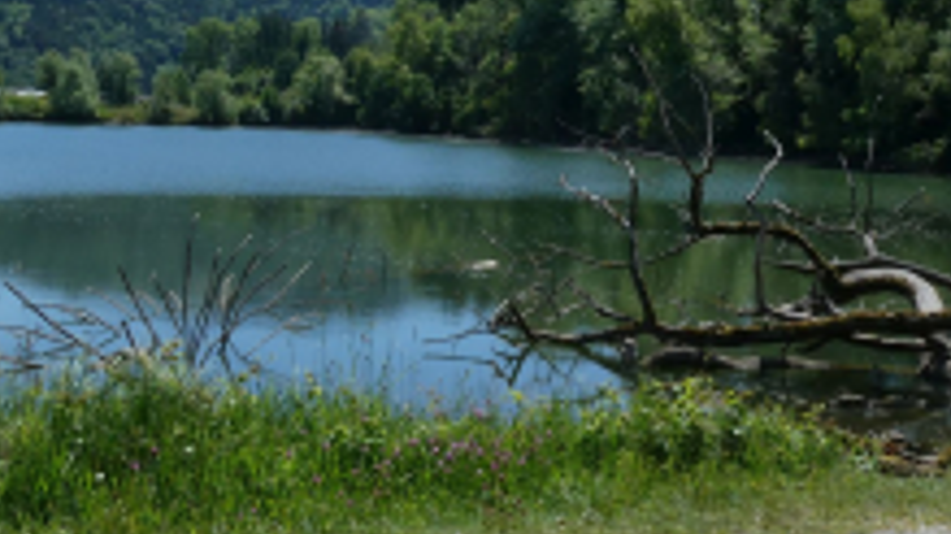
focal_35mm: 51
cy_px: 109
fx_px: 1286
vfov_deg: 23.1
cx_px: 502
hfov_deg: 40.6
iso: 80
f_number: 4
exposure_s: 1/800
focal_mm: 4.3
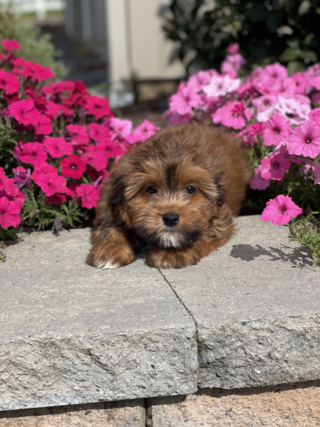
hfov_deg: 28.0
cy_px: 214
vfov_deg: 36.8
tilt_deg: -16.0
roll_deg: +2.8
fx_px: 641
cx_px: 160
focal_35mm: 52
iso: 32
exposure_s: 1/2817
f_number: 2
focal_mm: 6
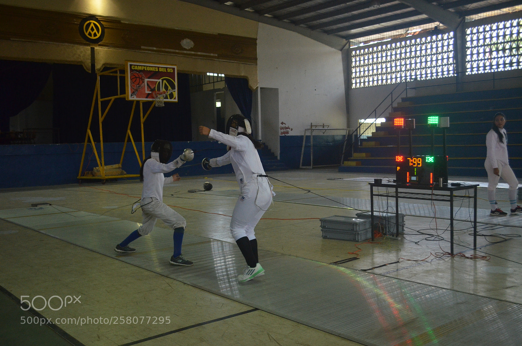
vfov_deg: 36.7
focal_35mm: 36
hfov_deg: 53.2
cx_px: 261
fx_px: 521
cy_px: 173
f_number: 4
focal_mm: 24
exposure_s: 1/400
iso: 1600
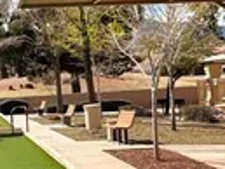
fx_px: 722
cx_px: -138
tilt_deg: -2.6
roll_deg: +3.3
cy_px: 127
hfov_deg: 15.9
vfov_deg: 13.3
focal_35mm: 111
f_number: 2.2
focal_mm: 2.22
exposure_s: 1/3401
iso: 50
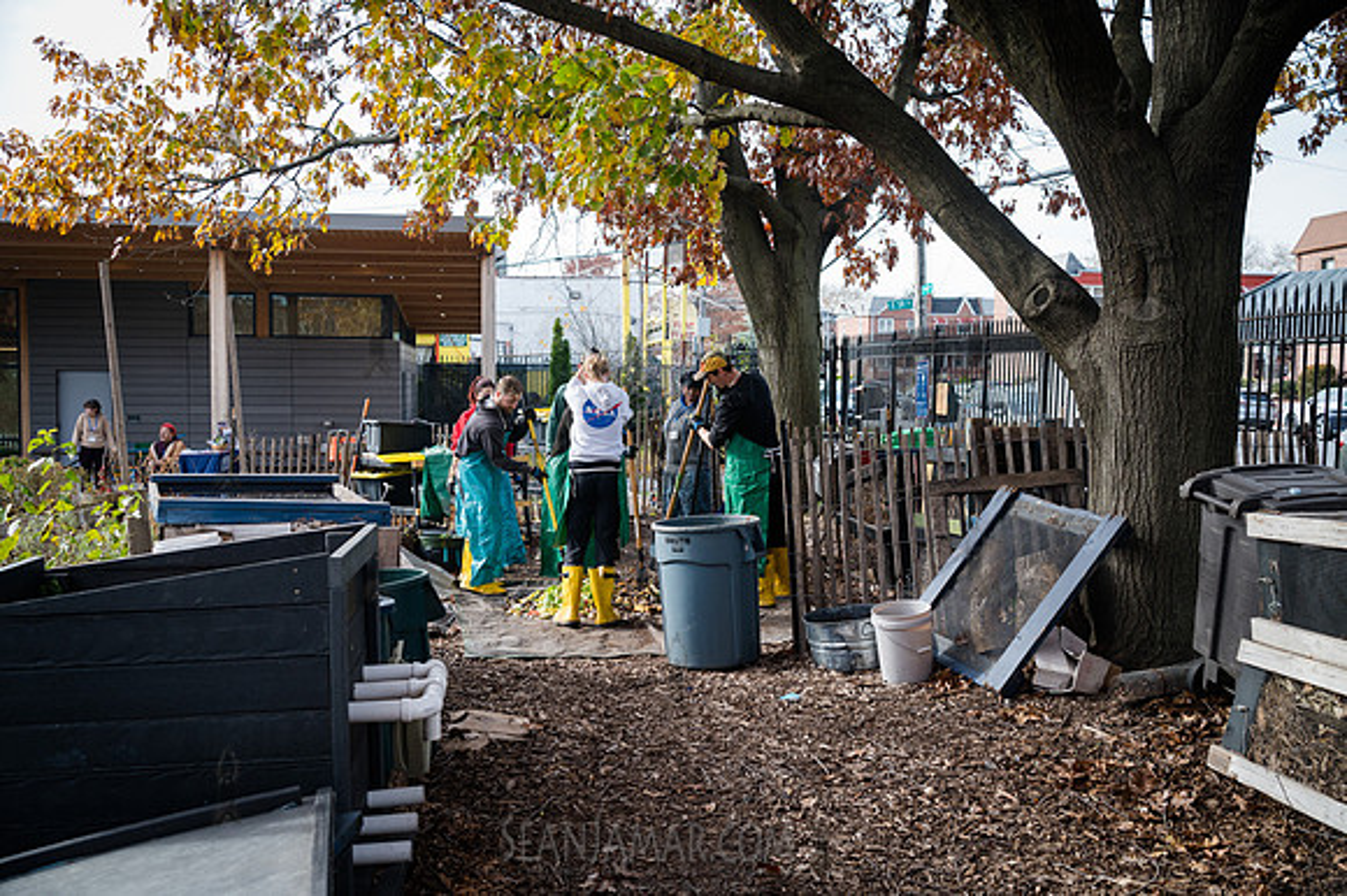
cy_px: 448
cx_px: 674
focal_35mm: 35
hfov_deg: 54.5
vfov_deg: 37.8
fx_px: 1309
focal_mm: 35
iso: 640
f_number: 4
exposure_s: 1/400
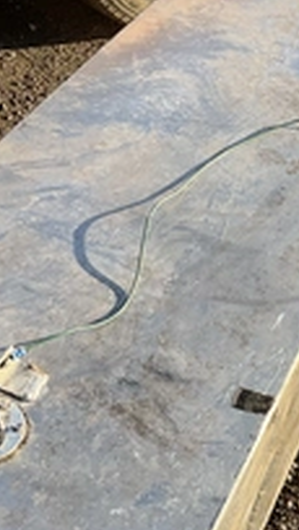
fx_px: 872
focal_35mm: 62
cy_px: 273
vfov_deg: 33.8
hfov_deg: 18.8
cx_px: 317
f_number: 1.8
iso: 25
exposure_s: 1/620
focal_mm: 3
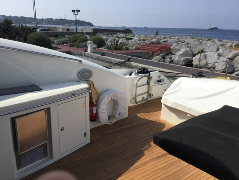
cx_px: 120
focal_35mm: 31
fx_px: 214
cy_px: 90
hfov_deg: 58.3
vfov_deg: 45.5
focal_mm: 3.3
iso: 25
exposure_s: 1/1812
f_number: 2.4
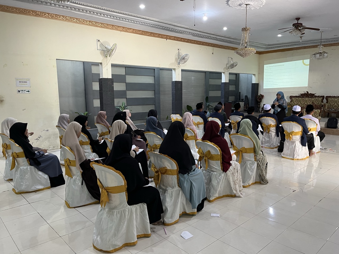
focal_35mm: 26
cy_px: 127
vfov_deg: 53.1
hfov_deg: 67.3
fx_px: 255
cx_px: 170
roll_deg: +1.6
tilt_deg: -8.5
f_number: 1.6
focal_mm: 5.1
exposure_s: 1/60
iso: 200
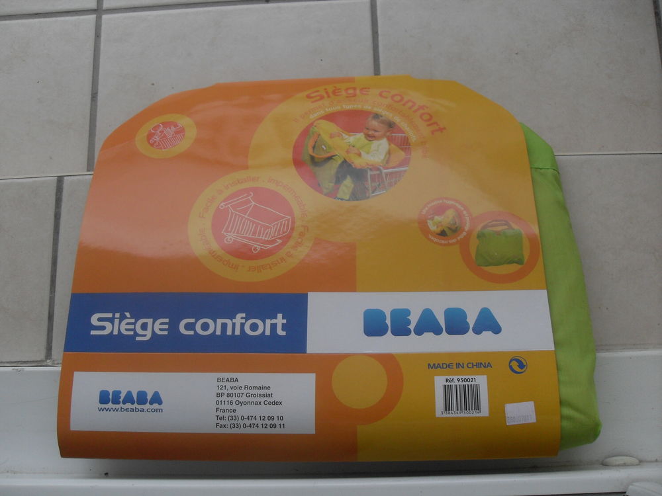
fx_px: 708
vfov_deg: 38.7
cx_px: 331
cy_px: 248
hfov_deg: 50.1
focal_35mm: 37
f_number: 2.8
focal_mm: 6.3
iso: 80
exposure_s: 1/180
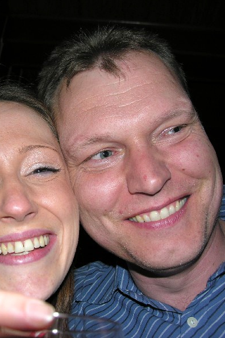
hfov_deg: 26.9
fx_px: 459
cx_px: 38
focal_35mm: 49
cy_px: 169
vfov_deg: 40.3
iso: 50
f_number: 2.8
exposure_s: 1/60.1
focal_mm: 8.9
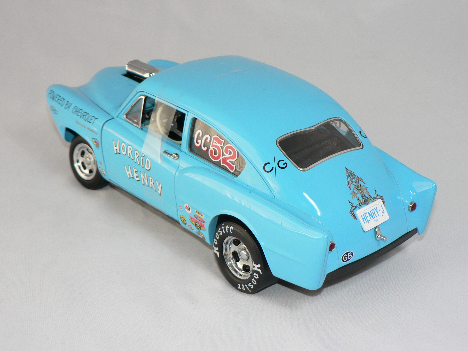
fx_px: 811
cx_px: 234
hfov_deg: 32.2
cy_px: 176
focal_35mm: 60
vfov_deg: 24.4
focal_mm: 10.1
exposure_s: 1/80
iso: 80
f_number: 3.2
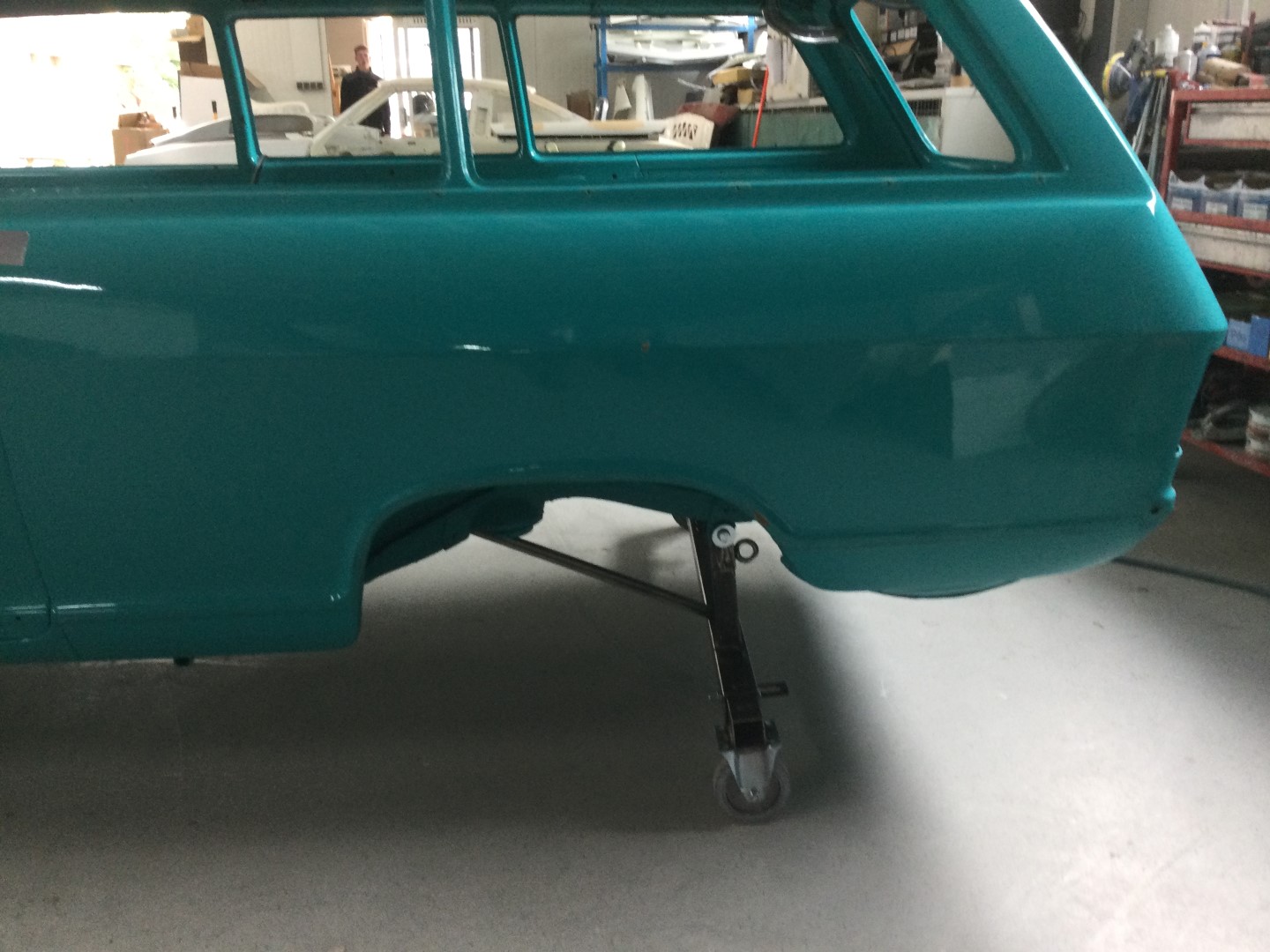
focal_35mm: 31
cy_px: 476
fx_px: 1137
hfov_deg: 58.4
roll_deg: -1.8
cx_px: 635
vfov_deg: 45.4
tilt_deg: -17.6
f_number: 2.4
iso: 100
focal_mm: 3.3
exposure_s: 1/33
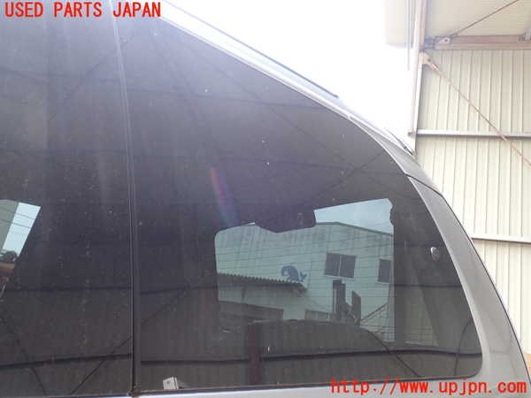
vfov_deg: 46.8
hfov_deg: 60.0
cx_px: 266
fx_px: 460
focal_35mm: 30
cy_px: 199
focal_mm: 5.4
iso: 100
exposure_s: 1/80
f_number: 3.2
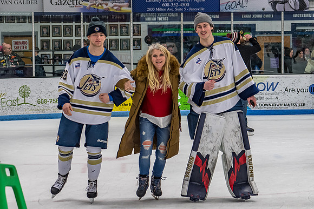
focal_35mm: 127
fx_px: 1111
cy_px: 89
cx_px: 139
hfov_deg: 16.1
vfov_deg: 10.8
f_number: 4
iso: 500
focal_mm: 60
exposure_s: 1/250
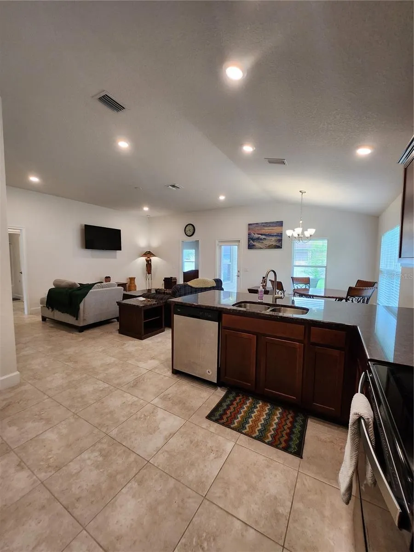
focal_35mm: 13
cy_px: 276
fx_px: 207
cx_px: 207
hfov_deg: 89.9
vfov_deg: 106.2
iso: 160
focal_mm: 1.7
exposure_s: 1/60
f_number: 2.2
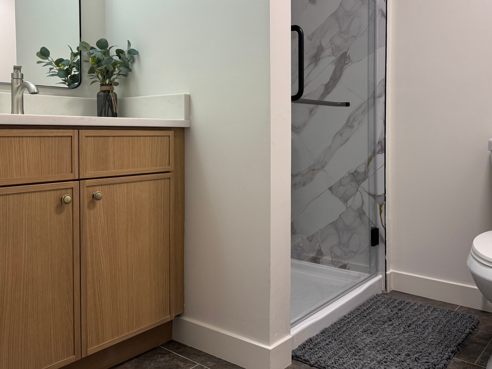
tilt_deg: -1.6
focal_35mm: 30
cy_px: 140
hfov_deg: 59.3
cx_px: 303
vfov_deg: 46.4
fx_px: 426
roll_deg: +0.1
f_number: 1.78
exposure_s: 1/120
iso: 160
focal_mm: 6.76
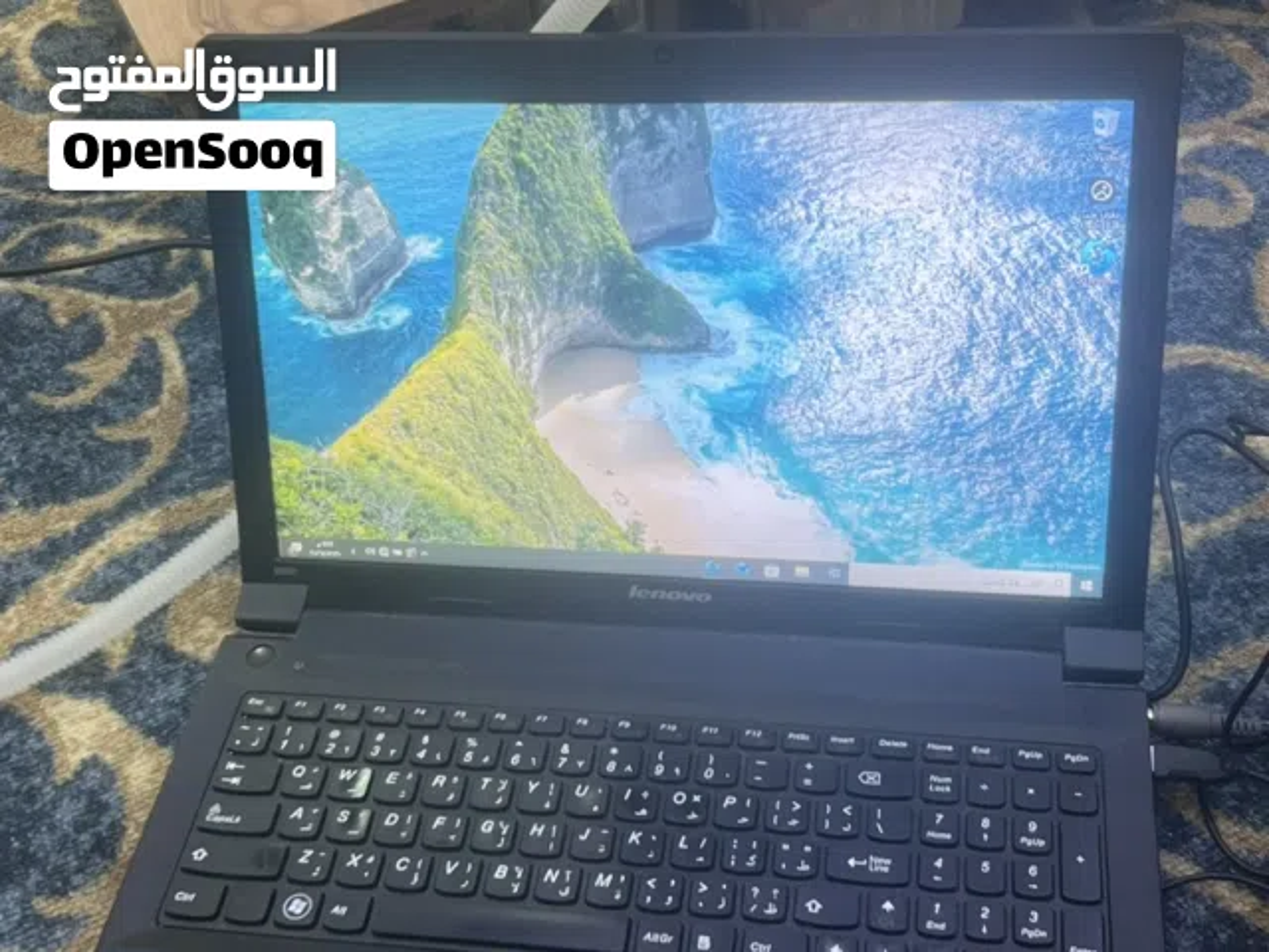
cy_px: 476
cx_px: 634
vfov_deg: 53.1
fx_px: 953
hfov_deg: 67.3
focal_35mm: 26
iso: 125
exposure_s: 1/50
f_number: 1.6
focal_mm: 5.1
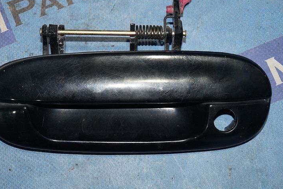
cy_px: 88
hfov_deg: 22.0
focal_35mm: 93
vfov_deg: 14.8
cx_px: 125
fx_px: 727
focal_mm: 55
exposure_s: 1/160
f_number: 5.6
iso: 800
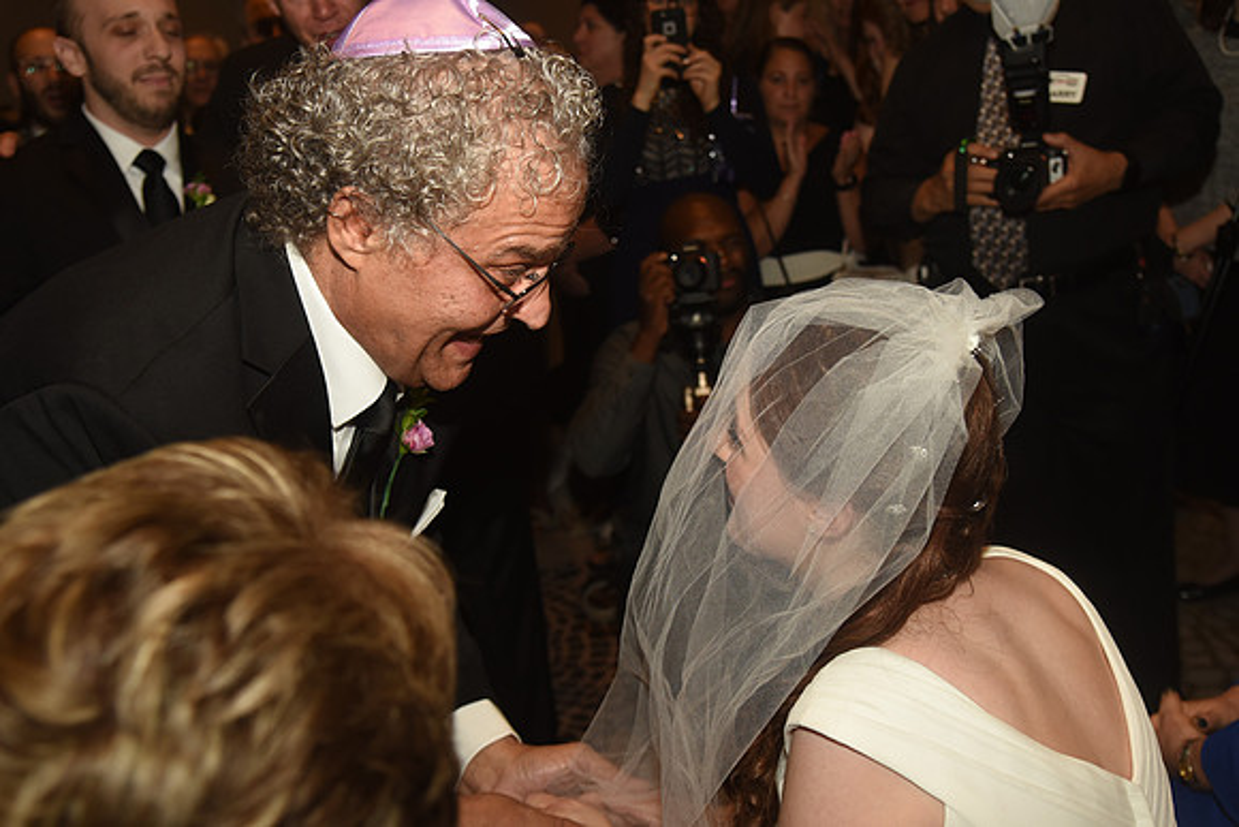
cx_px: 620
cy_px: 414
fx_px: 1549
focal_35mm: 45
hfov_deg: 43.6
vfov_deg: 29.9
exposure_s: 1/125
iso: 800
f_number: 5.6
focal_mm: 45
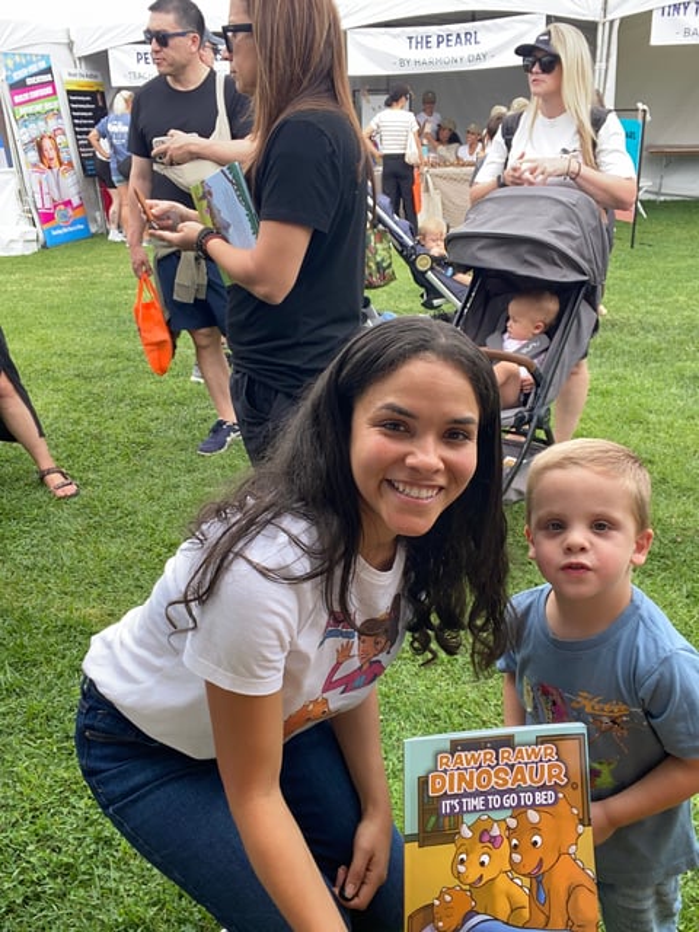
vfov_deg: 60.0
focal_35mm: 30
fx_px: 808
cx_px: 350
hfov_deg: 46.8
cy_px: 466
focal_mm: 2.71
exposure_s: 1/122
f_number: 2.2
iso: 25
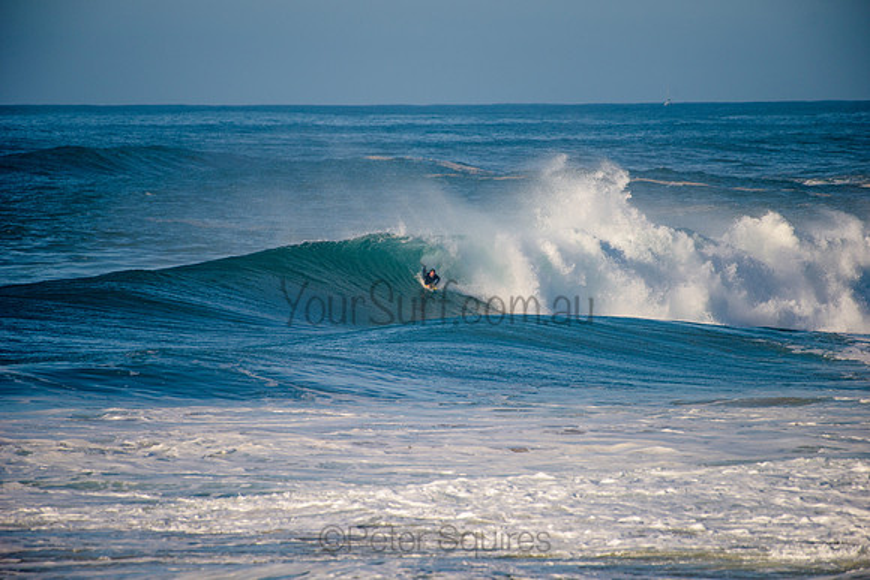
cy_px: 290
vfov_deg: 2.8
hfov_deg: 4.1
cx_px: 435
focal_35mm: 500
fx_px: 12086
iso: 140
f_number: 5.6
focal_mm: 500
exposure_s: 1/1600
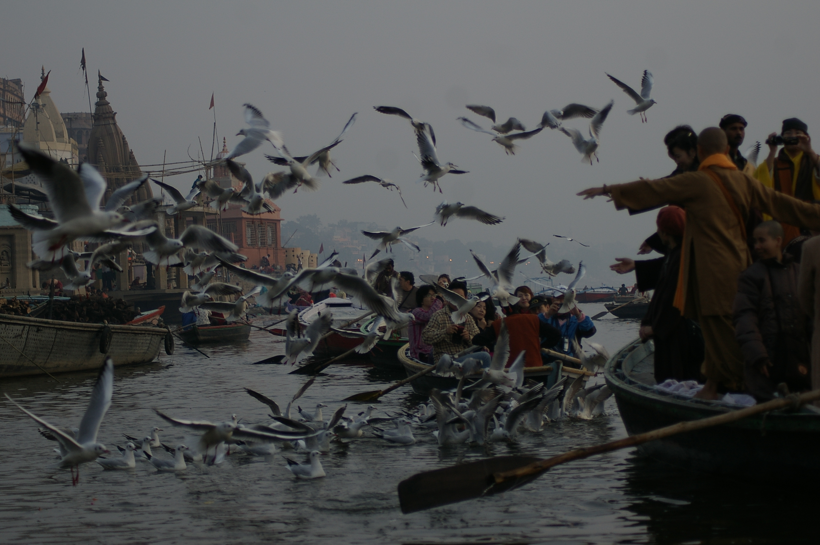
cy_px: 272
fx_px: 2390
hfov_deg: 19.5
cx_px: 410
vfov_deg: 13.0
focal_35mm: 105
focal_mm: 70
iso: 200
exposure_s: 1/500
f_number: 4
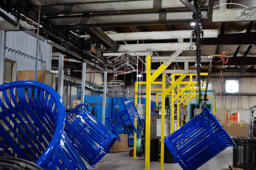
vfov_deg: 30.7
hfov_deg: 45.0
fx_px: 309
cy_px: 85
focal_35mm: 44
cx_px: 128
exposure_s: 1/40
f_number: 4.5
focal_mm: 29
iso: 800
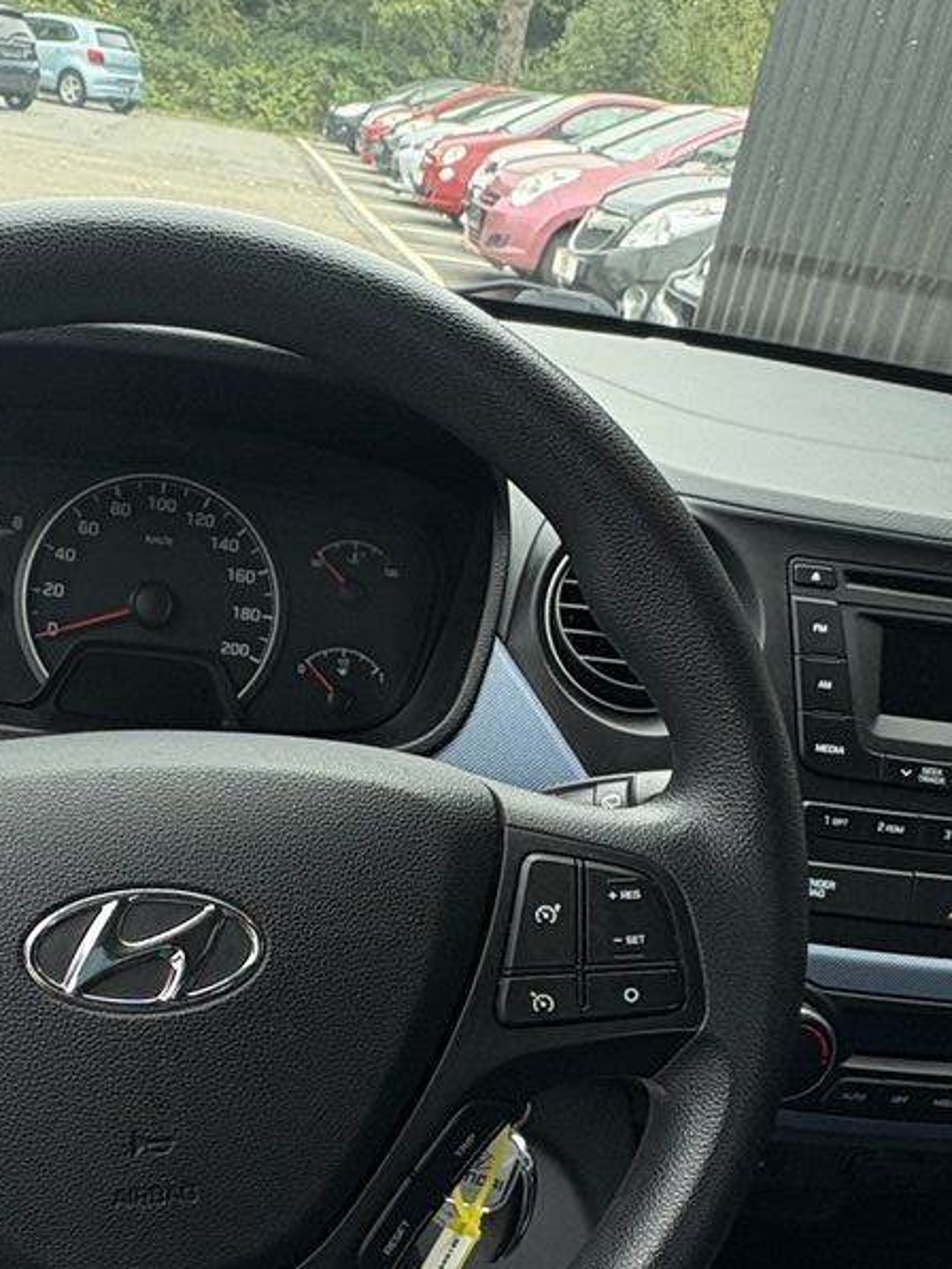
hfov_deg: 35.7
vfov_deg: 46.1
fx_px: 1466
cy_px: 845
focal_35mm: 40
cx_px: 325
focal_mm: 2.22
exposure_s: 1/129
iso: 100
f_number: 2.2
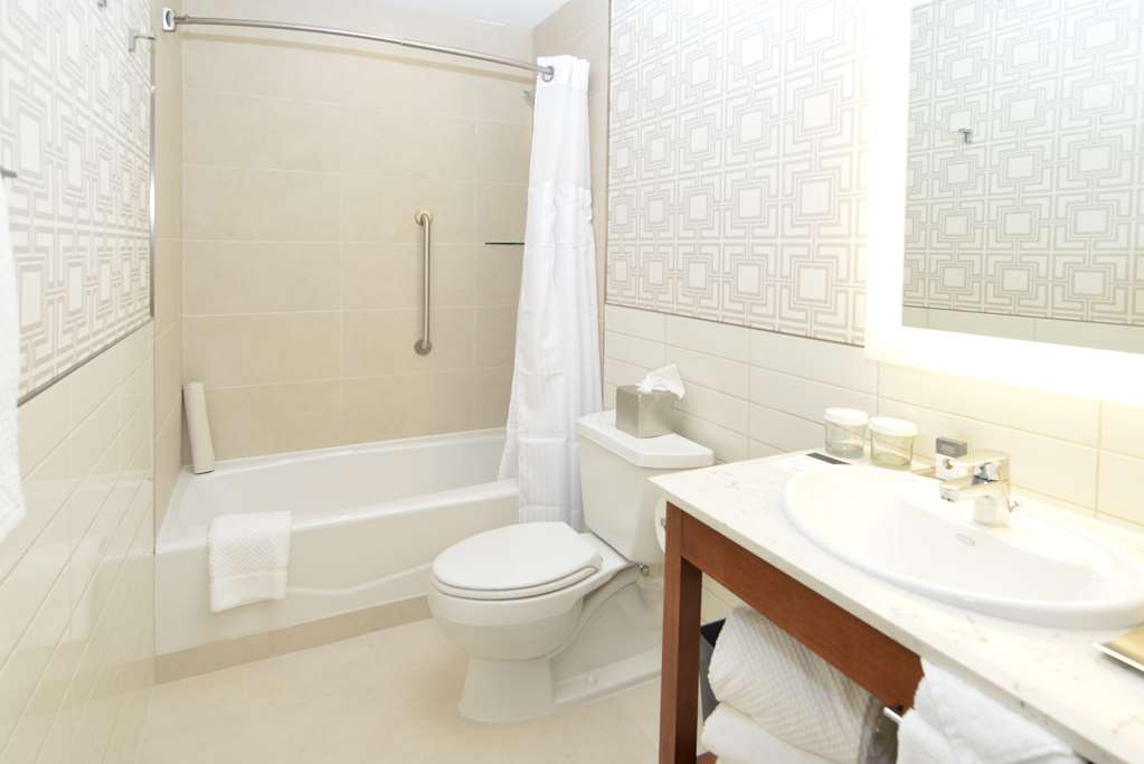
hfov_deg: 90.0
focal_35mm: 18
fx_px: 572
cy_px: 382
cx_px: 572
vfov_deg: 67.4
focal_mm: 18
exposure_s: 1/125
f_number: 9
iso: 800
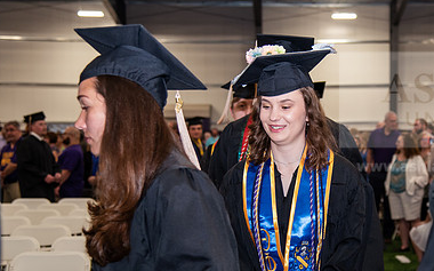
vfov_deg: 16.0
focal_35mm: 81
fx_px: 957
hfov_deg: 25.3
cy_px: 190
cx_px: 305
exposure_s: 1/125
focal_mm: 52
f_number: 4
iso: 1000
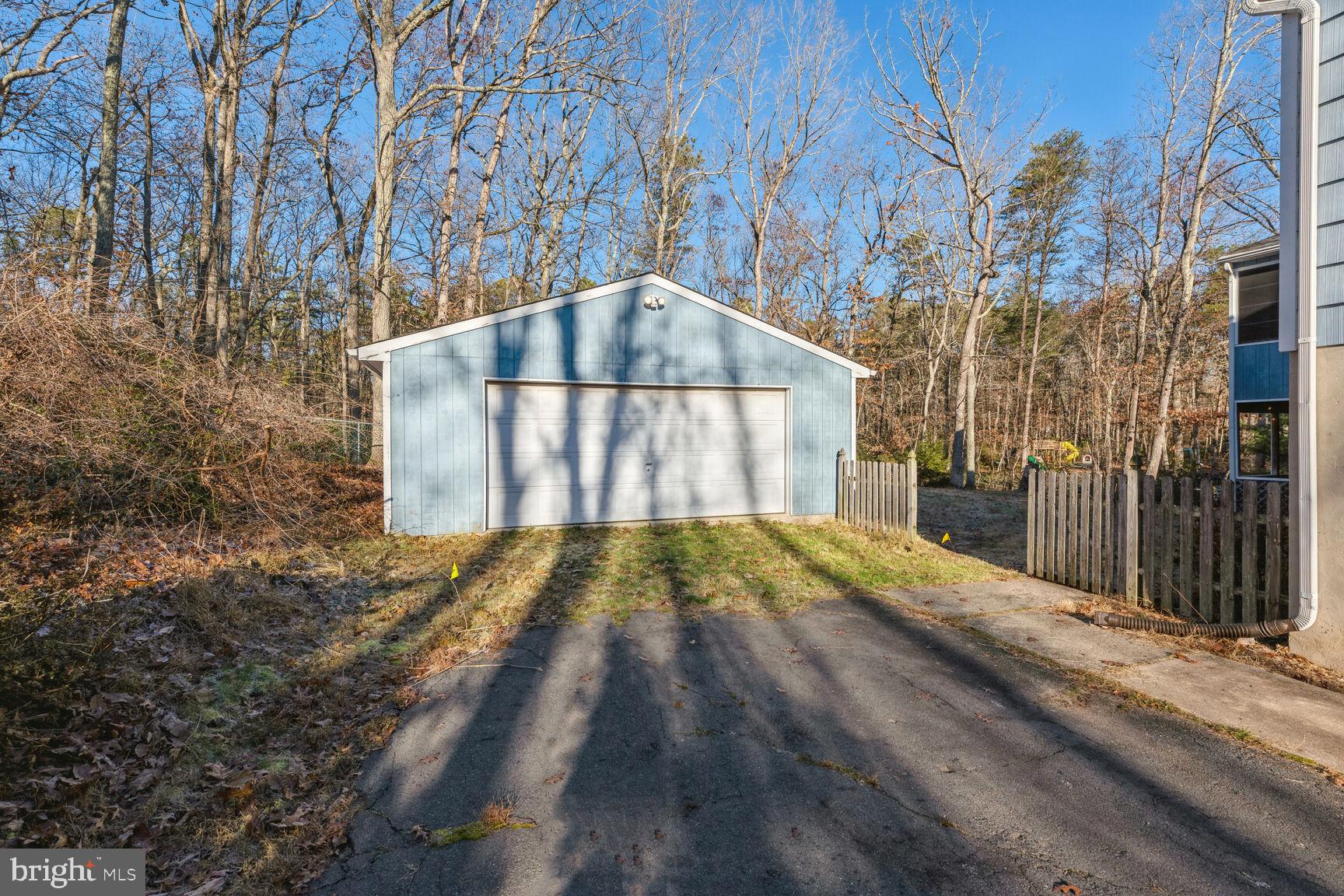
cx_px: 672
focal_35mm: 16
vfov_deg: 73.7
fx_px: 597
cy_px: 448
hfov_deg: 96.7
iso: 200
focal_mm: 16
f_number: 8
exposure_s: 1/640
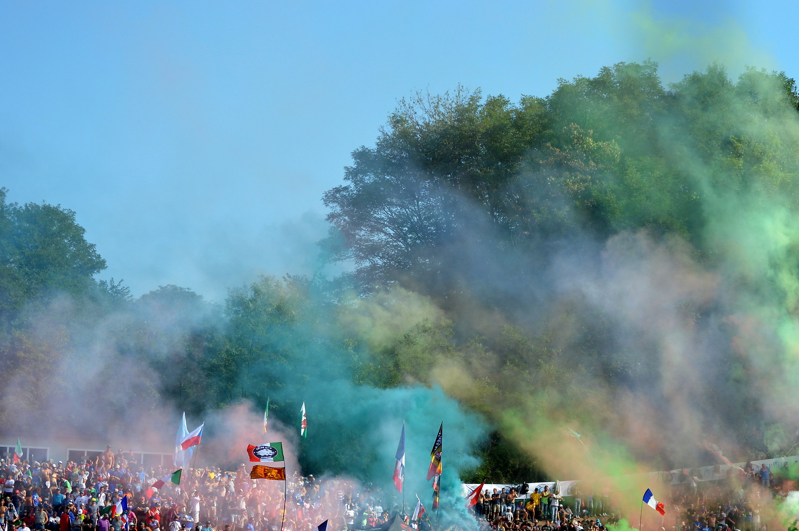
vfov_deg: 11.0
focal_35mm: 124
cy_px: 383
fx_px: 2743
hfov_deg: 16.5
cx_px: 579
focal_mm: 55
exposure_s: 1/640
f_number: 5.6
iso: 200
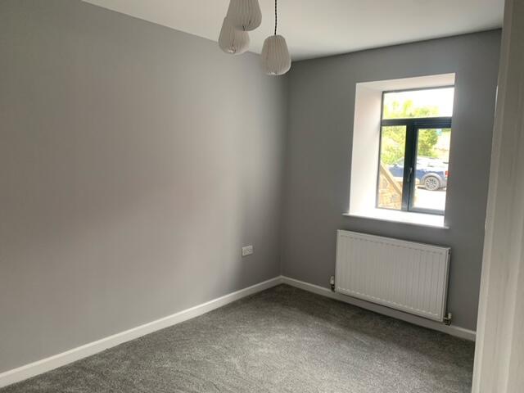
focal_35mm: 26
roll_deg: -0.6
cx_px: 262
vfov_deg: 53.1
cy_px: 196
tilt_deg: -8.4
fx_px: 394
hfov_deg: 67.3
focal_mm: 4.25
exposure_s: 1/66
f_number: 1.8
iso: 100
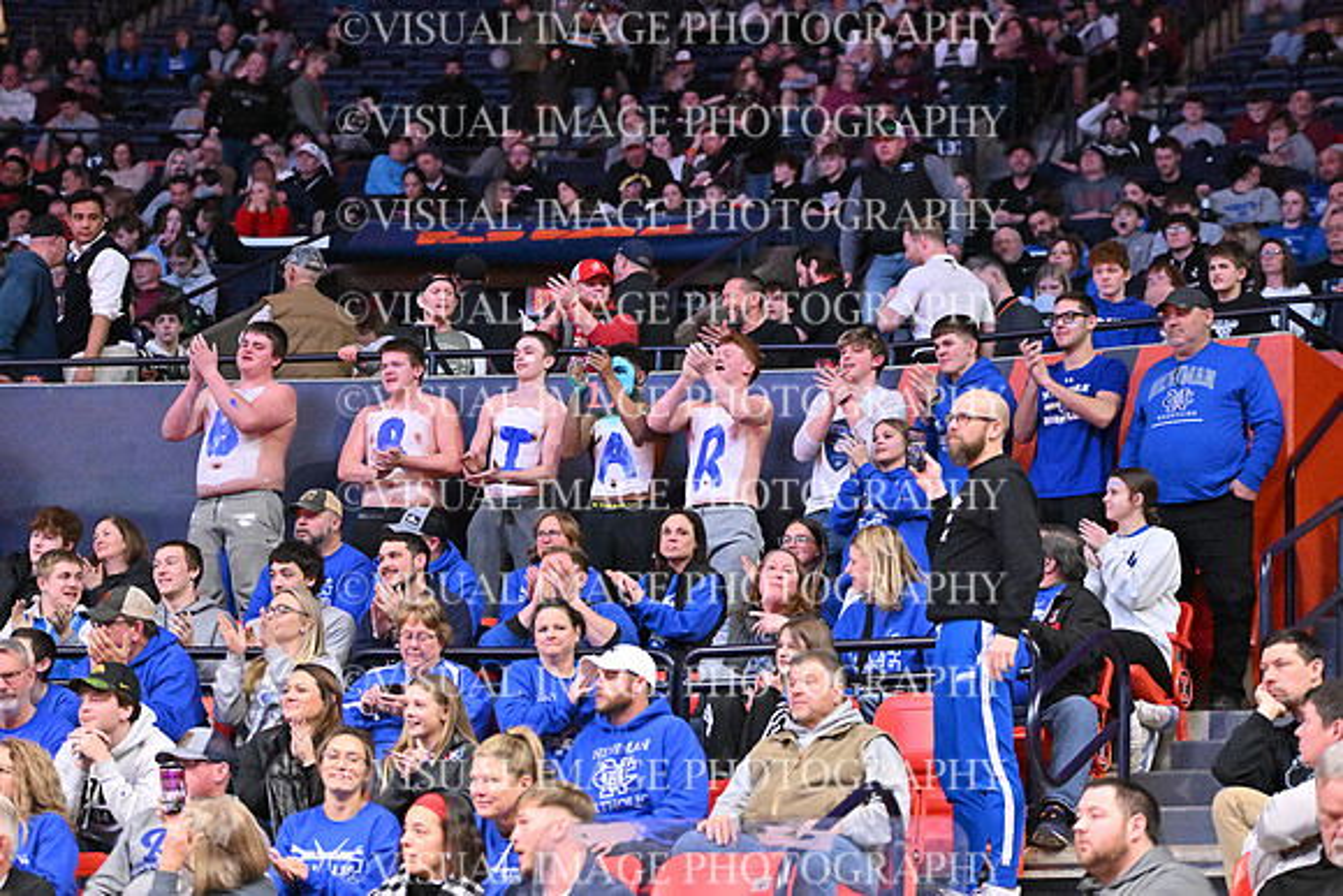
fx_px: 3545
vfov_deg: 14.4
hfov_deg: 21.5
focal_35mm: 95
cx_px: 672
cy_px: 448
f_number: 2.8
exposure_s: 1/1250
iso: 8000
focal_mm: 95
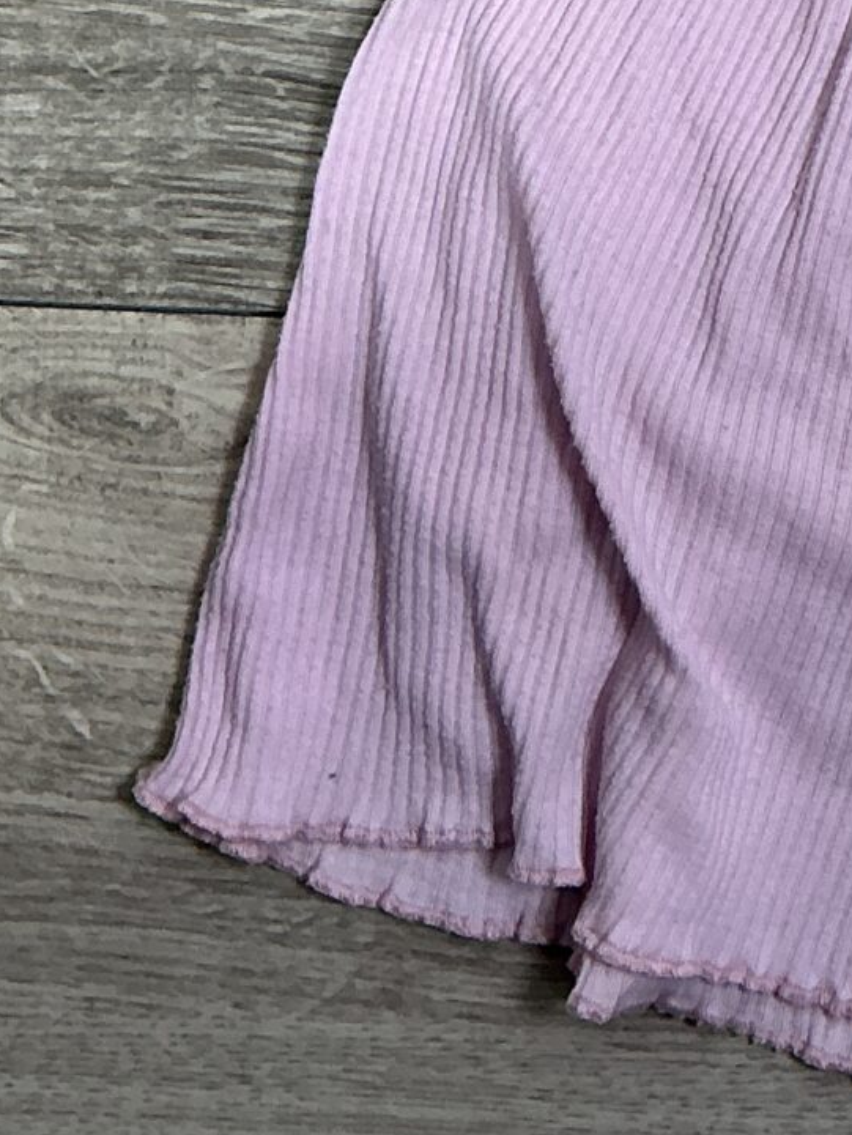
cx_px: 1378
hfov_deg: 13.3
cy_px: -412
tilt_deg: -83.7
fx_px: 3379
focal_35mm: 103
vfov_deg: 17.7
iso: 32
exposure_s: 1/50
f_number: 1.8
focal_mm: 3
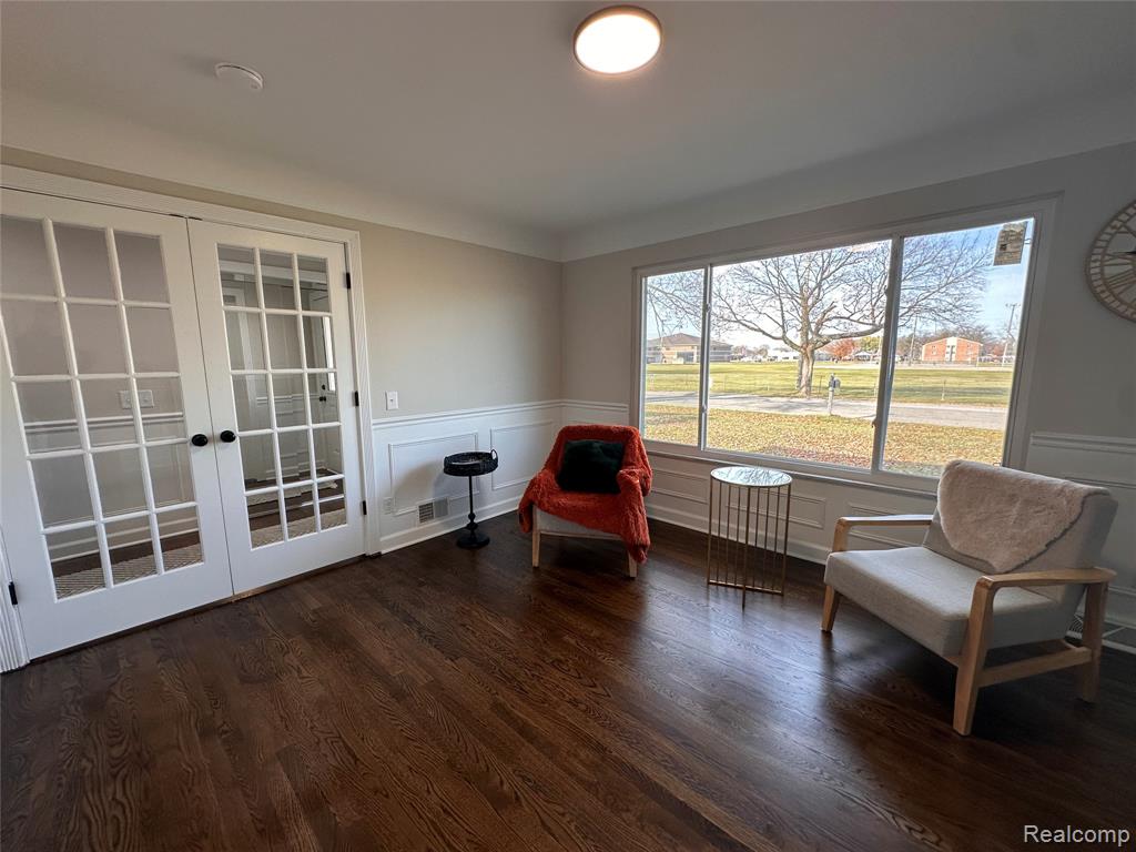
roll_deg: +0.7
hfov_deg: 102.1
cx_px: 568
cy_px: 426
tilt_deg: -7.6
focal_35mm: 14
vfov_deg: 85.7
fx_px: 459
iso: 64
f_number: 2.2
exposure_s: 1/120
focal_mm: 2.22
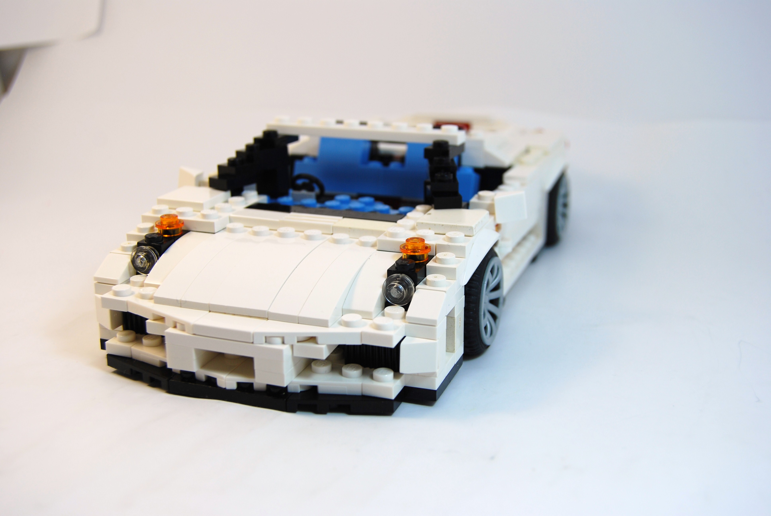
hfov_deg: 43.6
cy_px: 258
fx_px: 965
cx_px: 386
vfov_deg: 29.9
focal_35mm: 45
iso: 100
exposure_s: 1/125
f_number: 5.6
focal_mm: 30
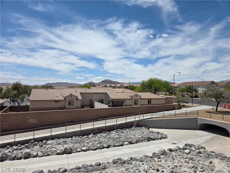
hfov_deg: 73.9
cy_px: 86
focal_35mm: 23
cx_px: 115
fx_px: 153
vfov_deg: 58.9
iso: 64
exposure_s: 1/7891
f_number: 1.8
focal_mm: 5.4
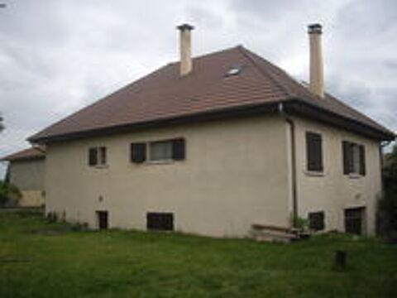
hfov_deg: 49.0
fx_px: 436
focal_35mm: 38
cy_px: 149
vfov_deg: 37.7
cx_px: 198
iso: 64
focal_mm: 7.9
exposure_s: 1/800
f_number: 2.8
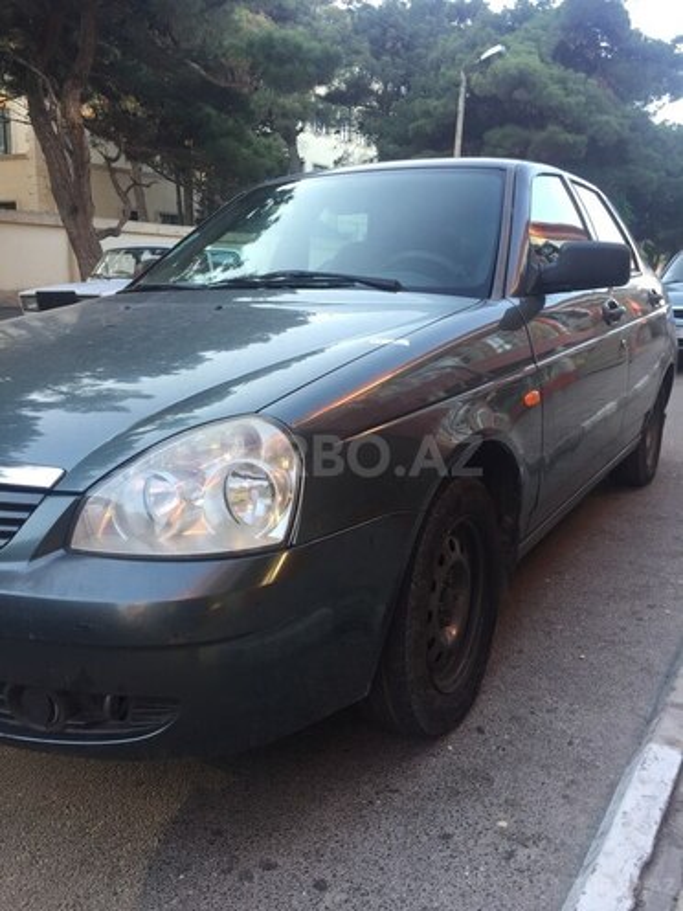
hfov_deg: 48.2
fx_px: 763
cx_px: 342
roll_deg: -1.9
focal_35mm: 29
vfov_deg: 61.7
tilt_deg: -13.1
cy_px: 456
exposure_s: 1/100
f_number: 2.2
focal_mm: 4.15
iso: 40
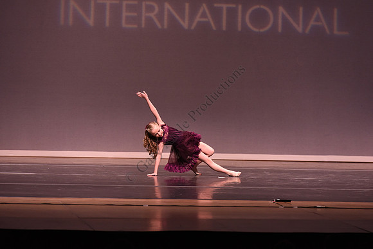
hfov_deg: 10.3
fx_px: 2073
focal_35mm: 200
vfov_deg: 6.9
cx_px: 186
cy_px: 124
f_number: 4
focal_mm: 200
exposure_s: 1/250
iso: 2000
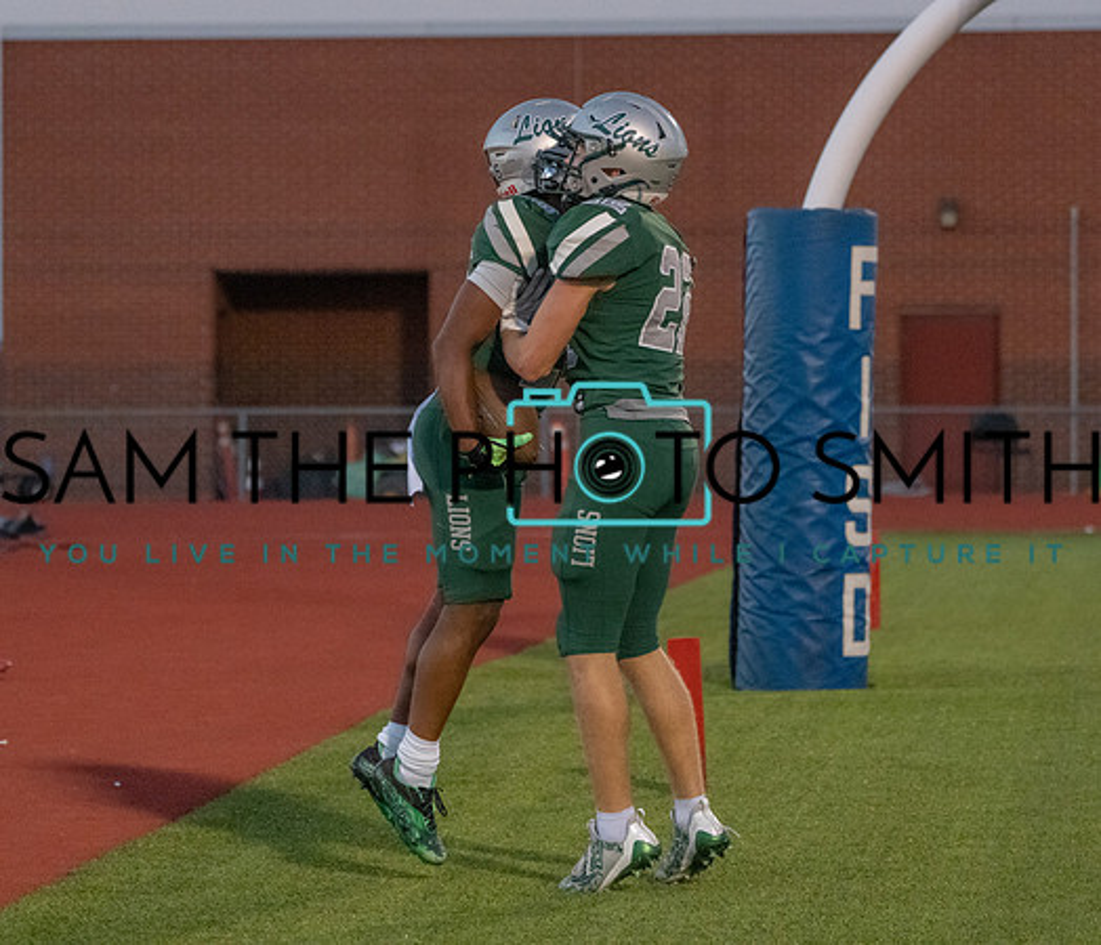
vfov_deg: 7.8
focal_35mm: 207
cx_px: 537
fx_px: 6930
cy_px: 384
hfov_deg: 9.1
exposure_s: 1/1250
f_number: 5
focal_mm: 148
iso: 12800
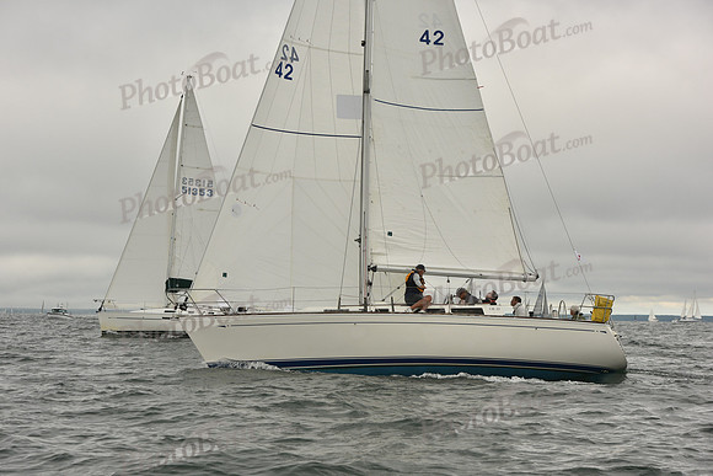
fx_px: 1585
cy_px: 238
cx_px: 356
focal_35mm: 80
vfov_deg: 17.1
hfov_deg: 25.4
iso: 320
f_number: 9
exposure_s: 1/800
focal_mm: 80
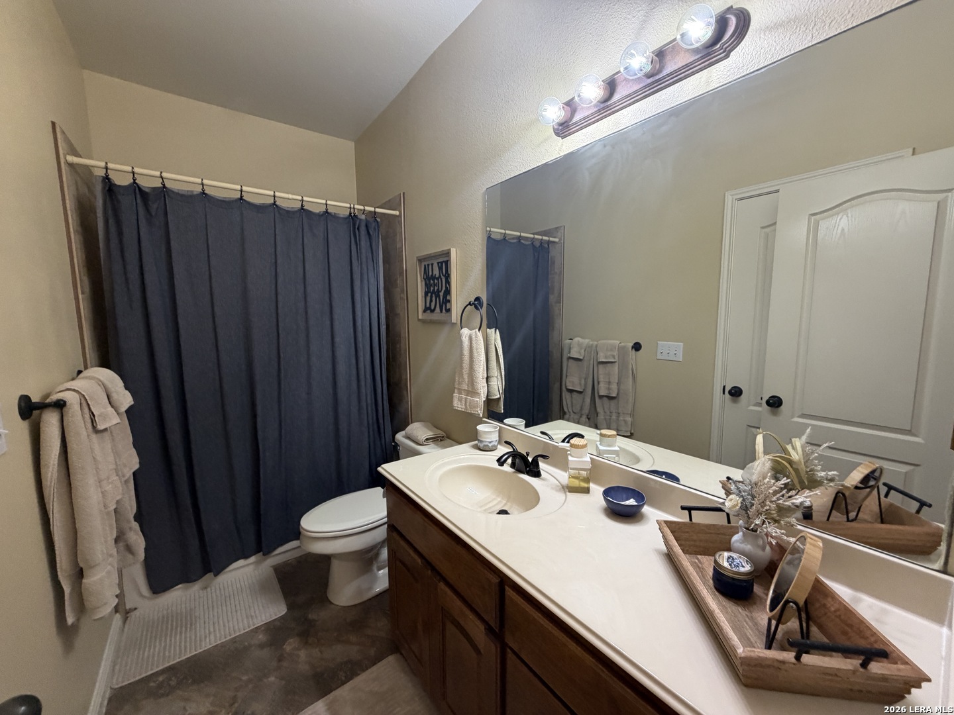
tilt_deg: -7.2
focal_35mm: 14
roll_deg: +0.6
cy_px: 358
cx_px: 477
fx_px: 386
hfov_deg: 102.1
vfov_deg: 85.7
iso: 250
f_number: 2.2
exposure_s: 1/60
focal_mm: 2.22
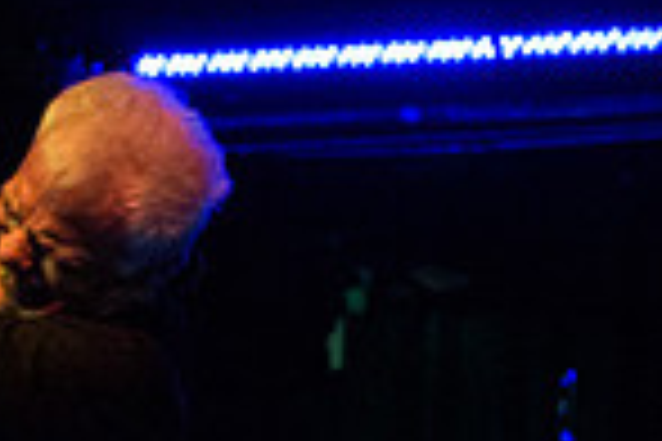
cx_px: 641
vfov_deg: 12.5
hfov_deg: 20.1
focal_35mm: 99
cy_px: 809
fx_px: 1820
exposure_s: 1/125
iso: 3200
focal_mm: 24
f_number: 3.2
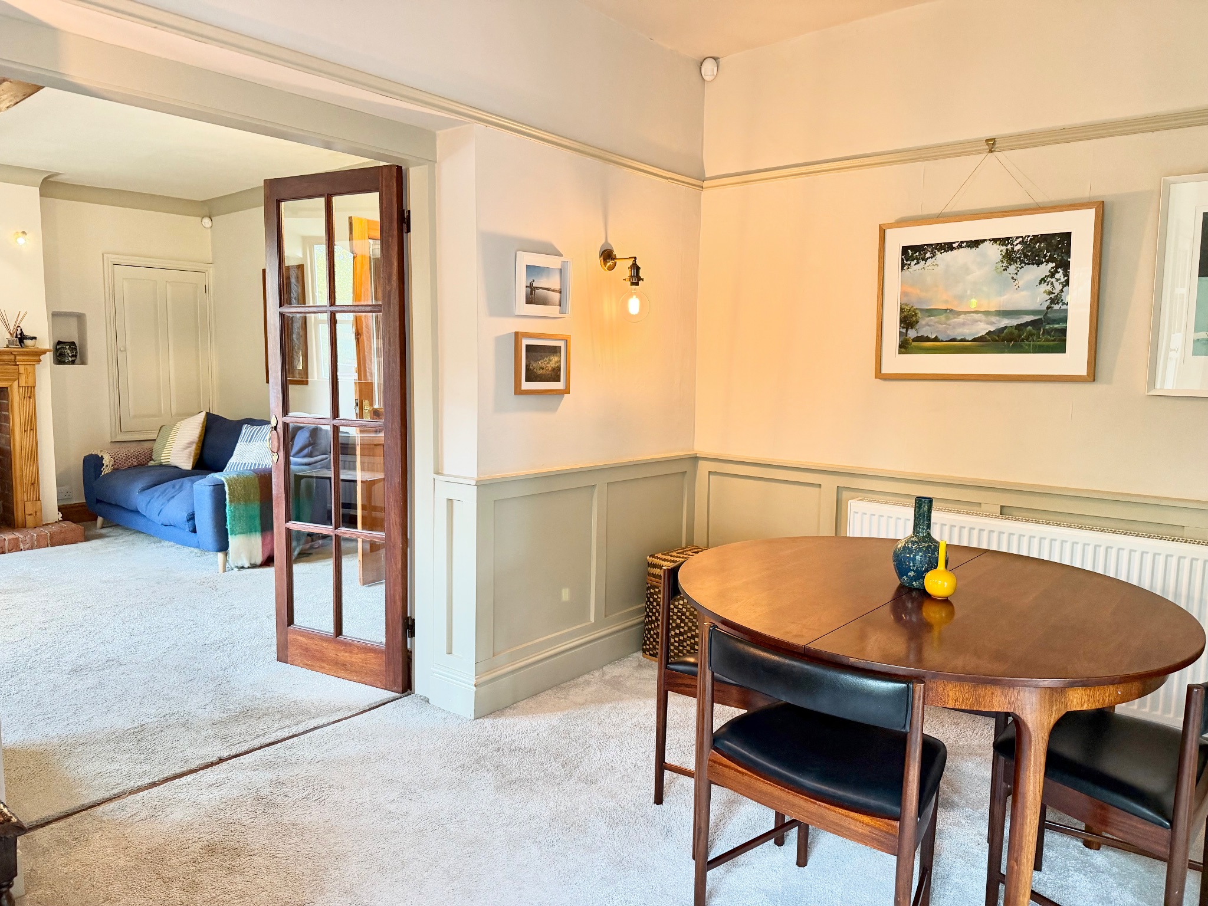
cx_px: 604
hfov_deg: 71.6
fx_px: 838
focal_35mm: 24
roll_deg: -0.6
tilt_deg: -6.6
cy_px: 453
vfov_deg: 56.8
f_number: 1.78
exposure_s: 1/50
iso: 250
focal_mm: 6.76
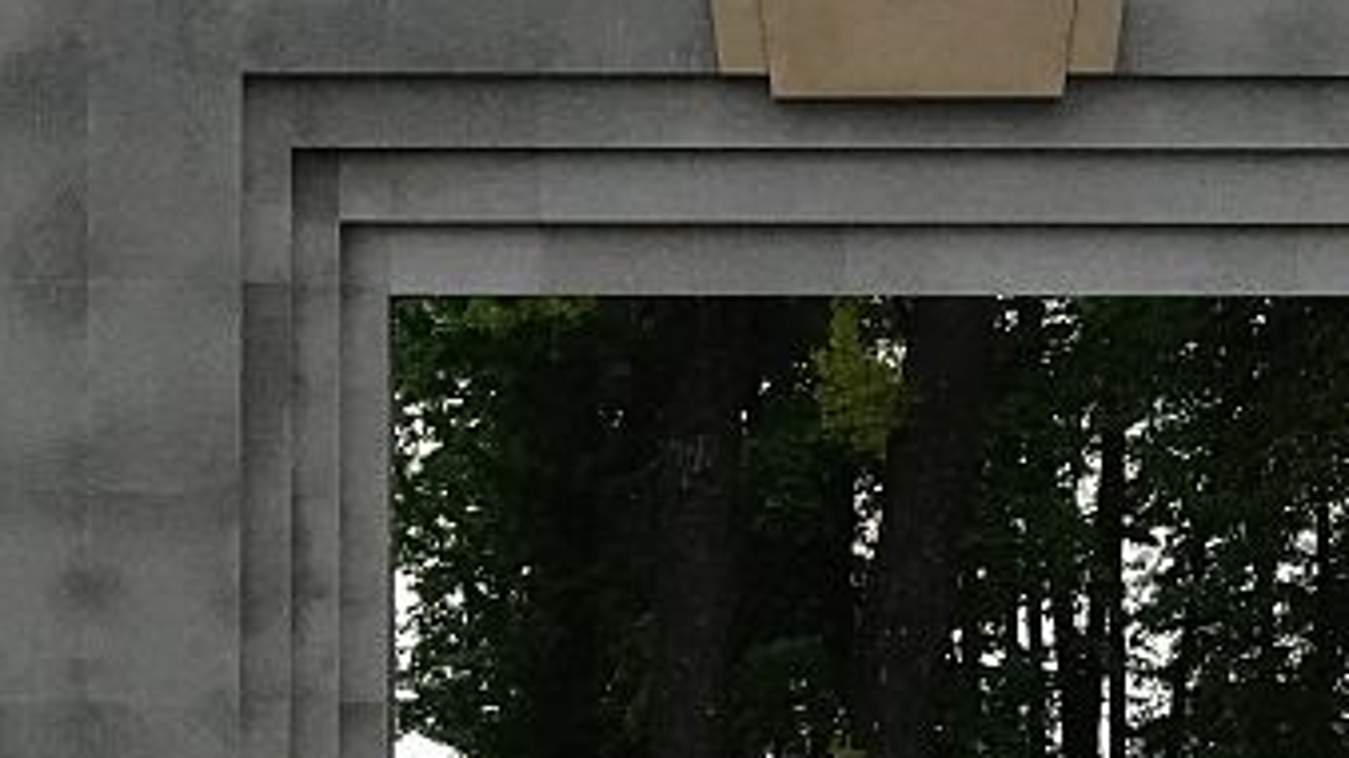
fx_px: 20493
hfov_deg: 3.8
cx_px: 982
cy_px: 818
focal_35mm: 573
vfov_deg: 2.1
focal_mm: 56.39
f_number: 8
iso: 2000
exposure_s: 1/160
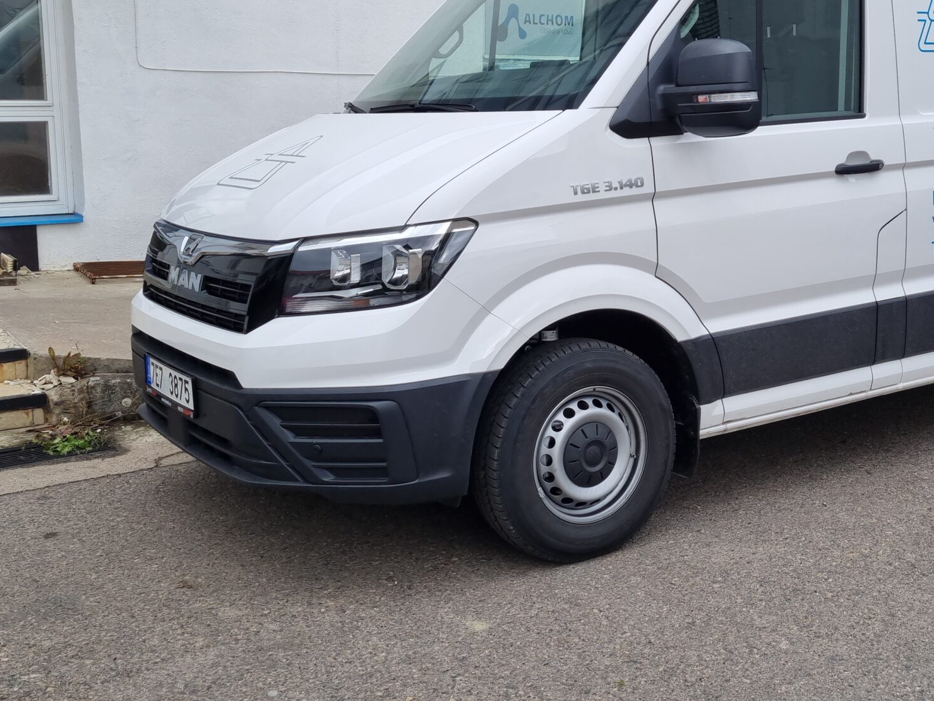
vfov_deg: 32.0
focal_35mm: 45
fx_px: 1214
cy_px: 256
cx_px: 664
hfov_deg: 41.2
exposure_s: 1/784
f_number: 1.8
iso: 50
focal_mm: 5.4
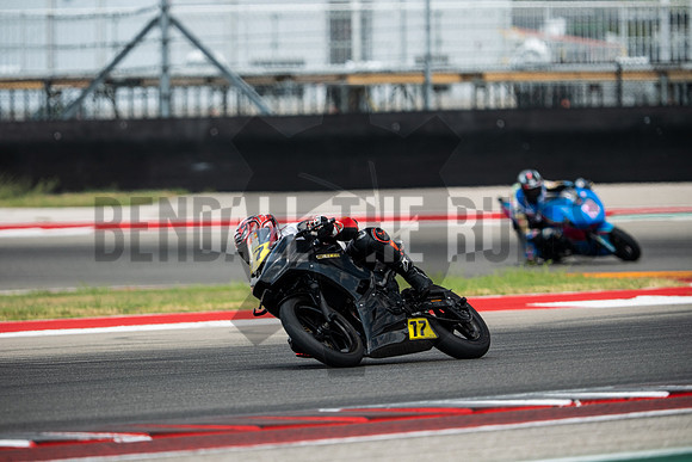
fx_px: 8075
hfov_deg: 4.9
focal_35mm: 420
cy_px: 231
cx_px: 346
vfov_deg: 3.3
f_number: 2.8
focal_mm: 280
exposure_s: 1/1600
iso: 320
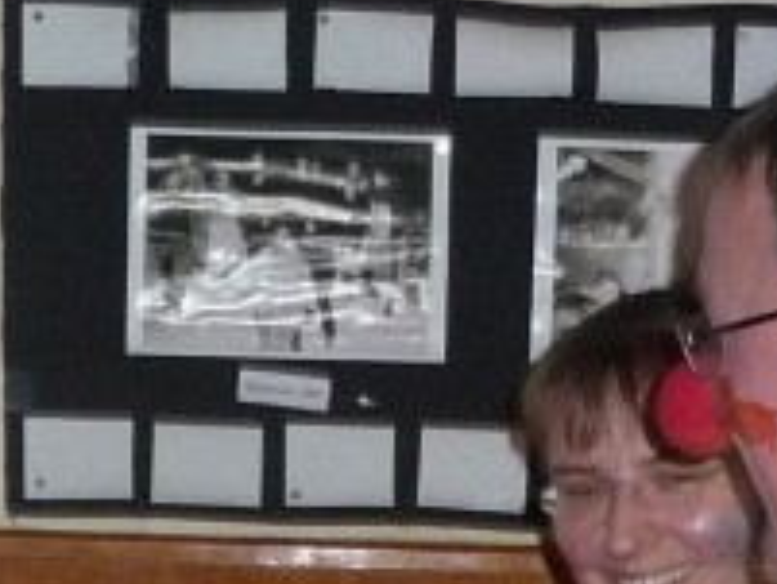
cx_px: 402
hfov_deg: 12.1
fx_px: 3661
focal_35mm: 163
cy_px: 804
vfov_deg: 8.9
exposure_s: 1/30
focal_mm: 5.3
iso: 250
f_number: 3.5
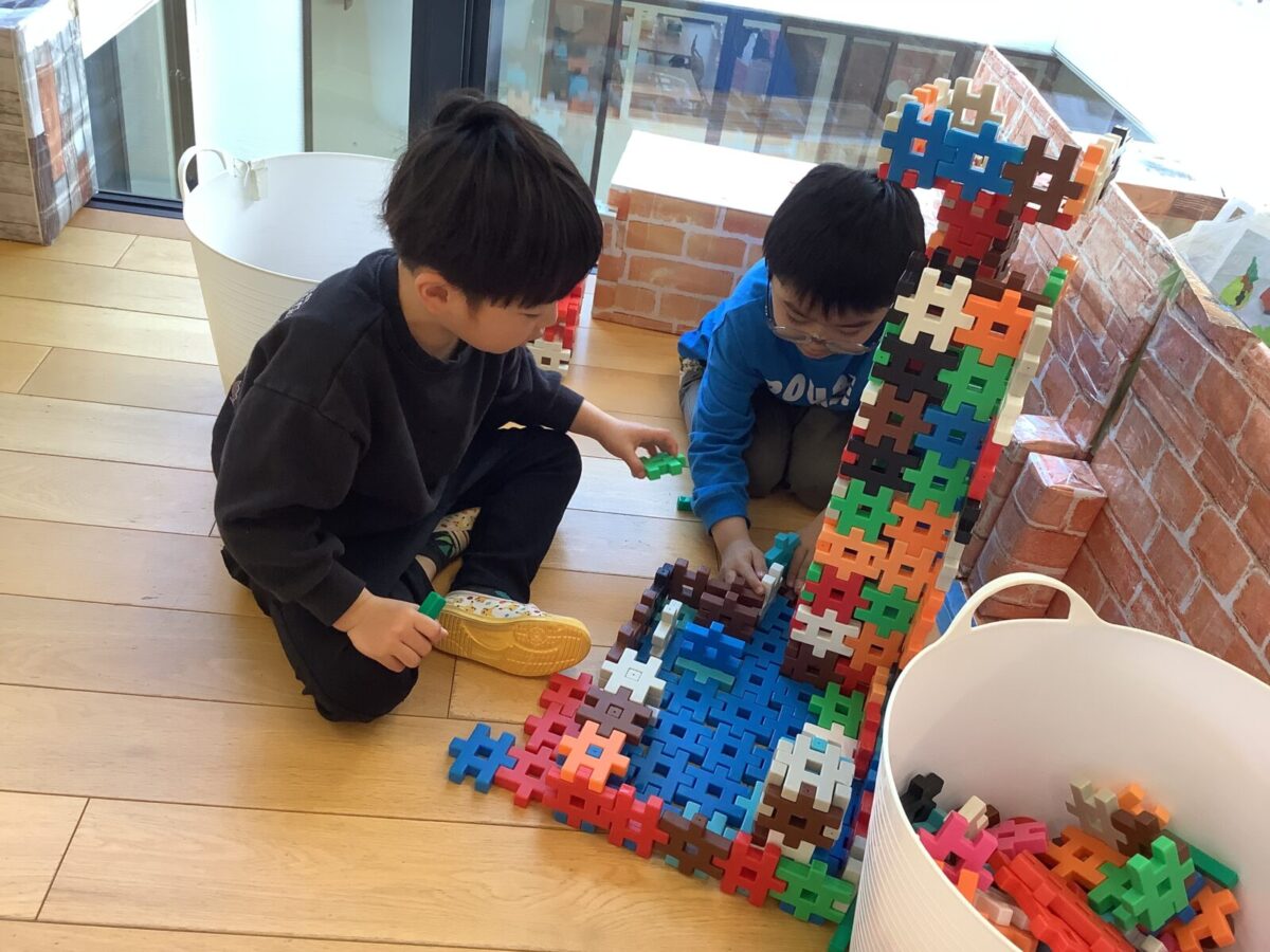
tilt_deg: -35.0
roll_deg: -10.0
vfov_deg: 45.4
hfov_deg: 58.4
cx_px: 635
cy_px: 476
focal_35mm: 31
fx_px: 1137
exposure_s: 1/120
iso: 80
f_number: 2.4
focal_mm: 3.3
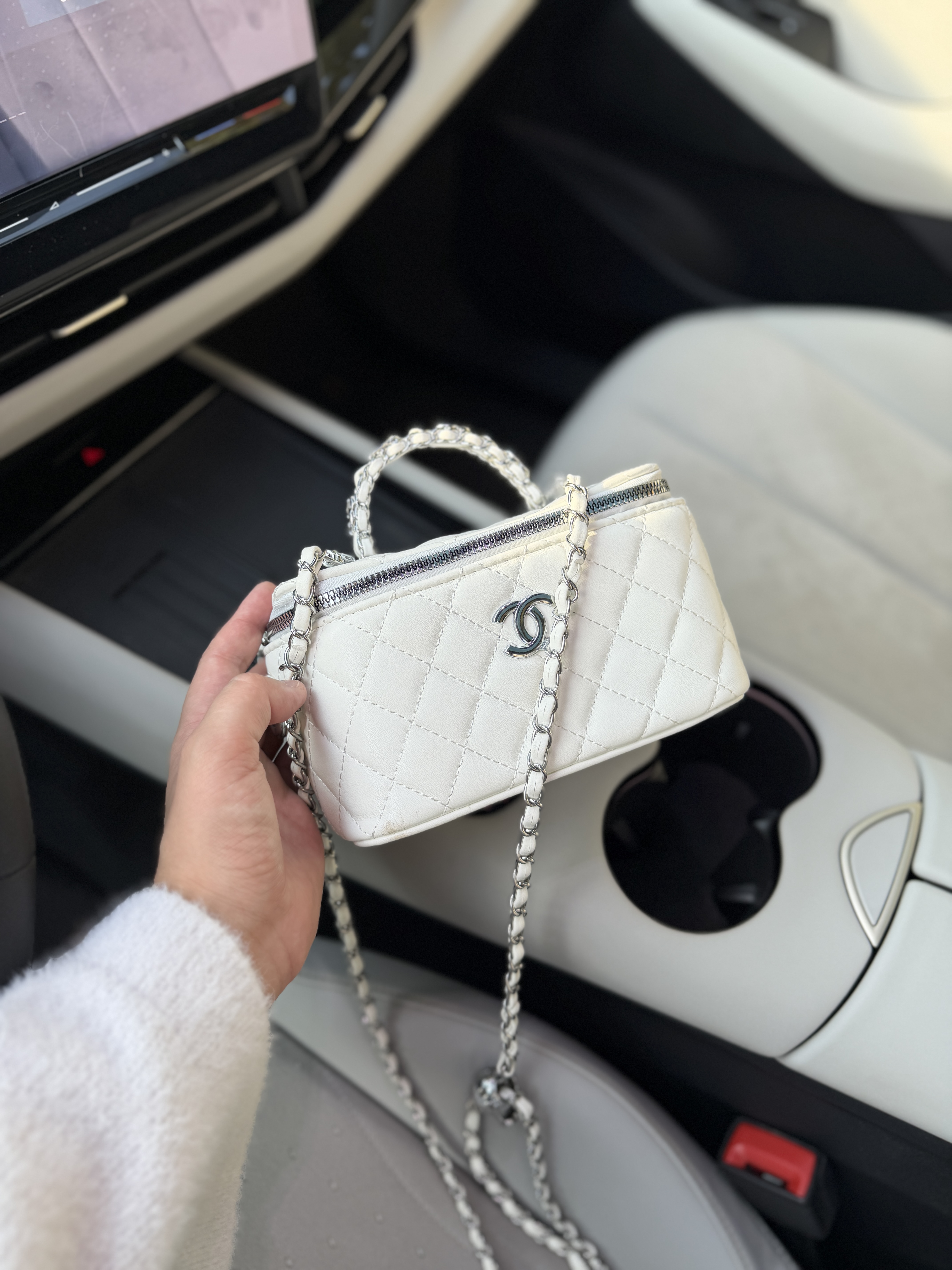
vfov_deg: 71.6
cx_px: 476
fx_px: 880
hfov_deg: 56.8
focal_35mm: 24
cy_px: 635
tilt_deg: -52.1
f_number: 1.78
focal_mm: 6.76
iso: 64
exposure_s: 1/243
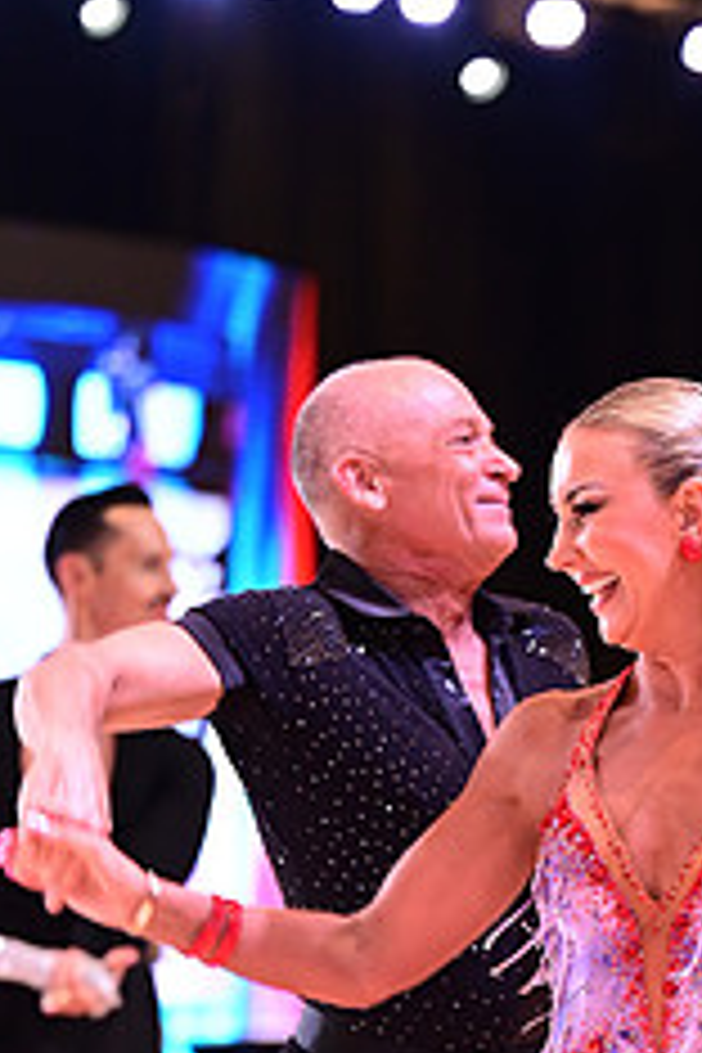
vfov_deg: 8.4
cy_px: 1260
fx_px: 7107
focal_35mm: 243
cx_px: 720
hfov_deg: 5.6
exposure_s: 1/250
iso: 2000
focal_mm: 98
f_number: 2.8
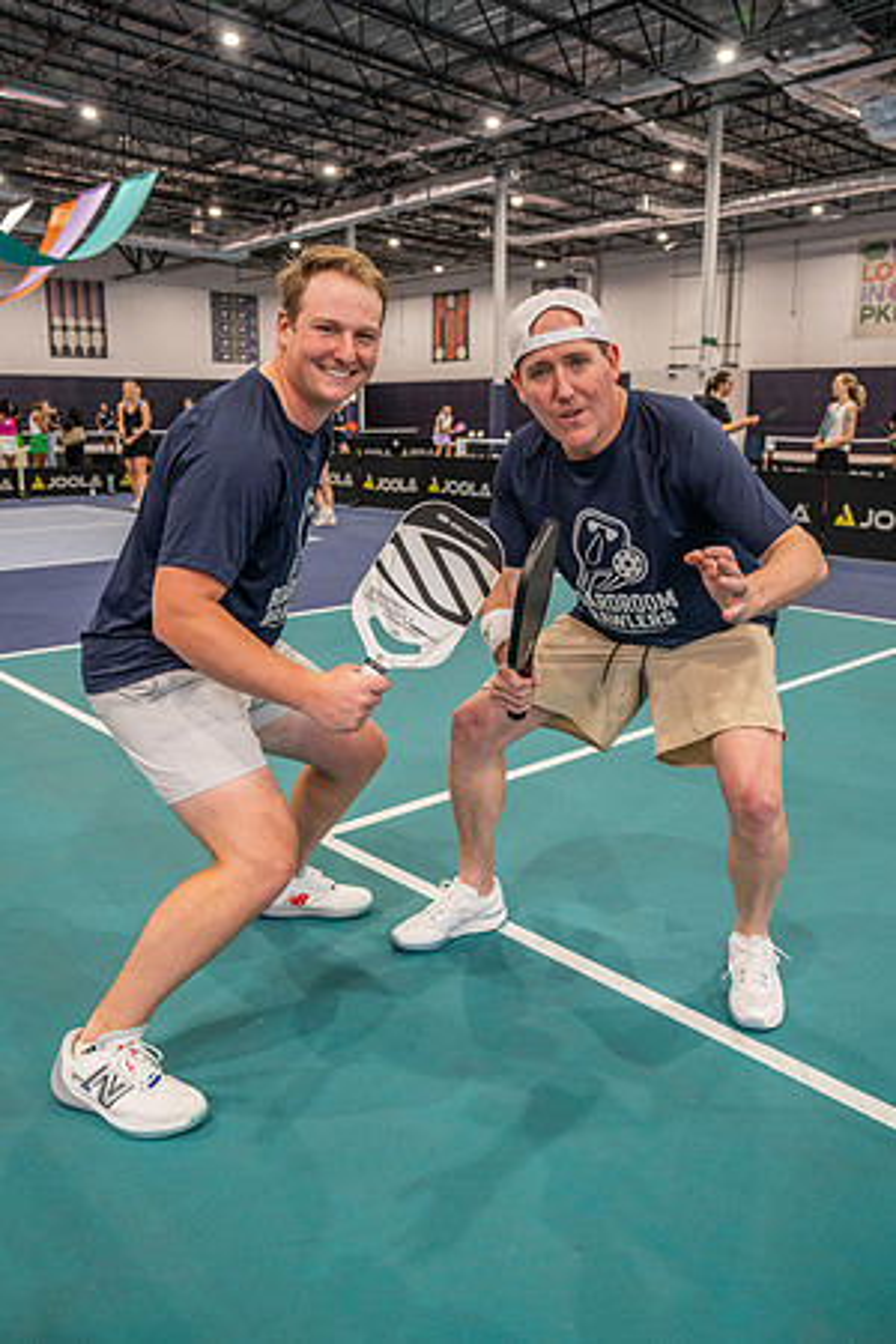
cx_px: 448
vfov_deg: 65.5
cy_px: 672
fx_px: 1045
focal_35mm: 28
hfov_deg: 46.4
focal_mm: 28
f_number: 4.5
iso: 2000
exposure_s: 1/200
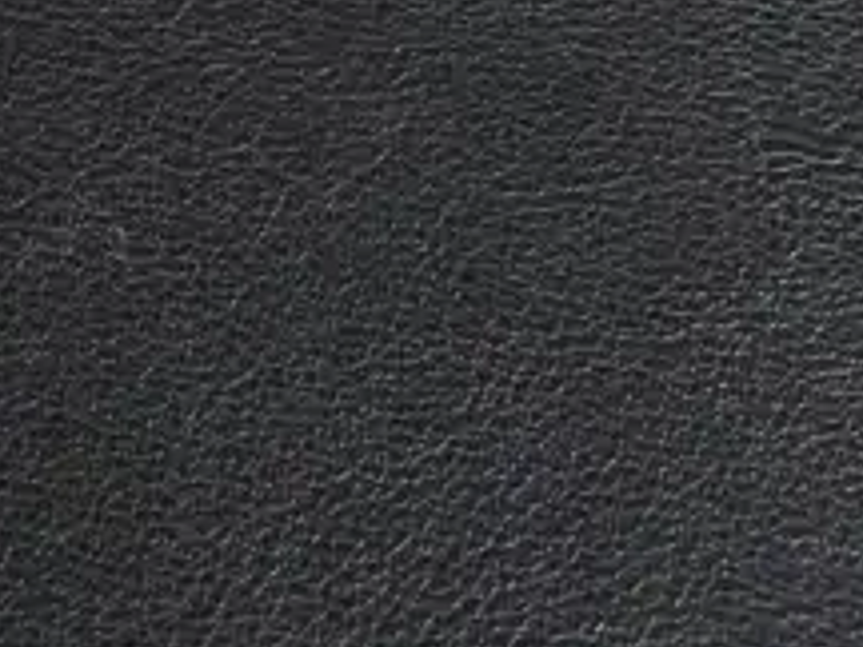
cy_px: -667
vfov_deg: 10.6
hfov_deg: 13.9
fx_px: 3191
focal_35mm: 128
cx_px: -619
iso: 100
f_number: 2
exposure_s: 1/100
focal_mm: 2.87
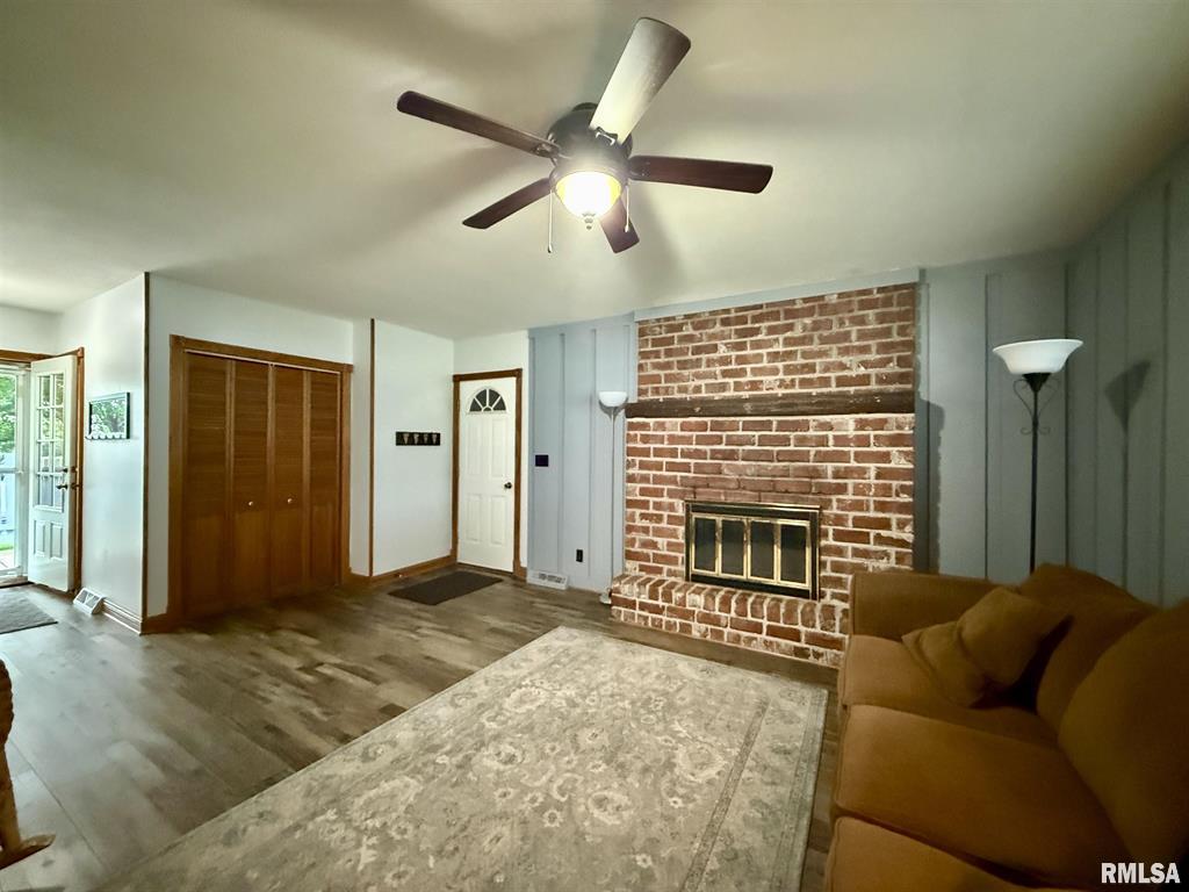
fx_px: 481
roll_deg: -0.6
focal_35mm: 14
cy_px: 446
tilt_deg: -0.6
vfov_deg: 85.7
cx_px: 594
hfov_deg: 102.1
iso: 1600
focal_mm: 2.22
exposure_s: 1/40
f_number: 2.2
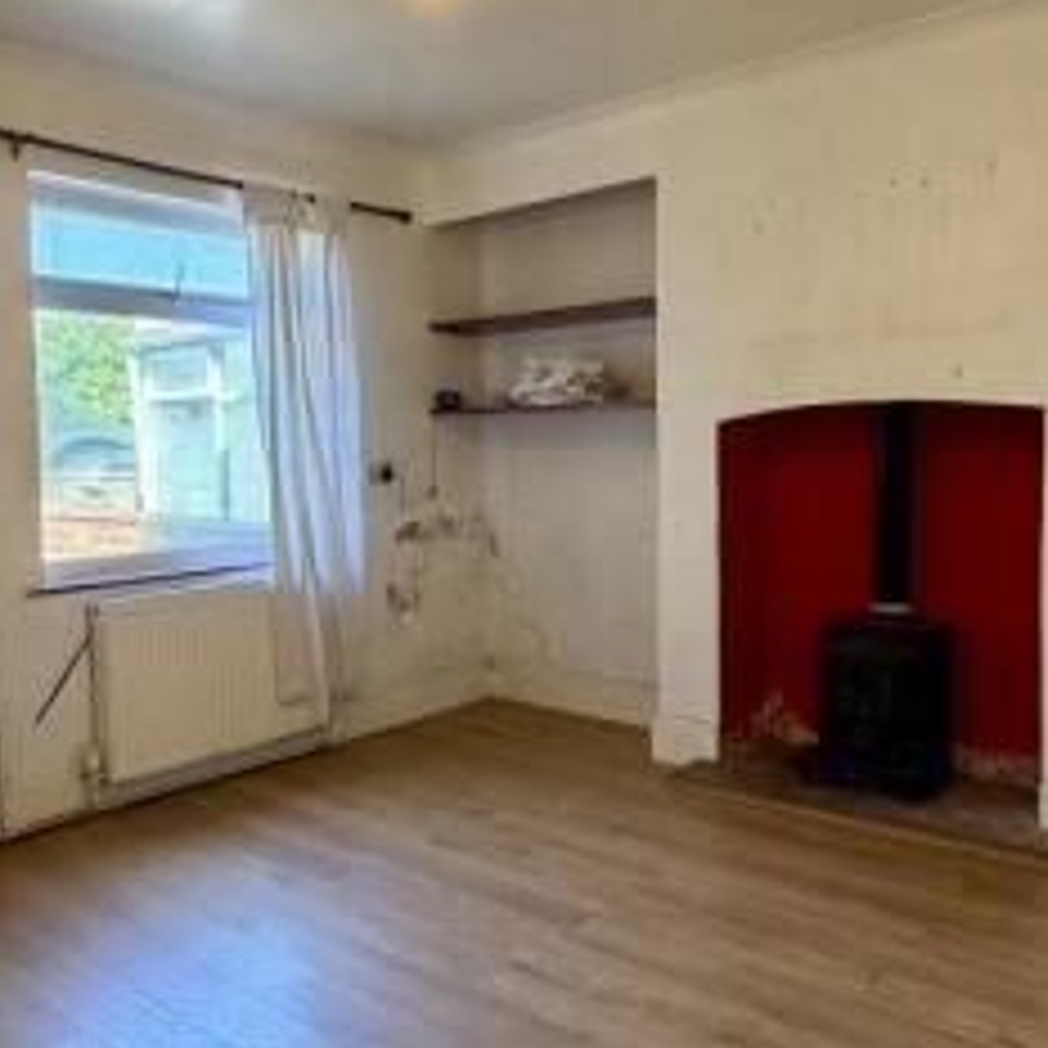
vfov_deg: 52.5
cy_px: 497
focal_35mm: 31
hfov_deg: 52.5
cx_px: 511
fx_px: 1062
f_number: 2.2
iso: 320
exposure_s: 1/100
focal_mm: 2.22
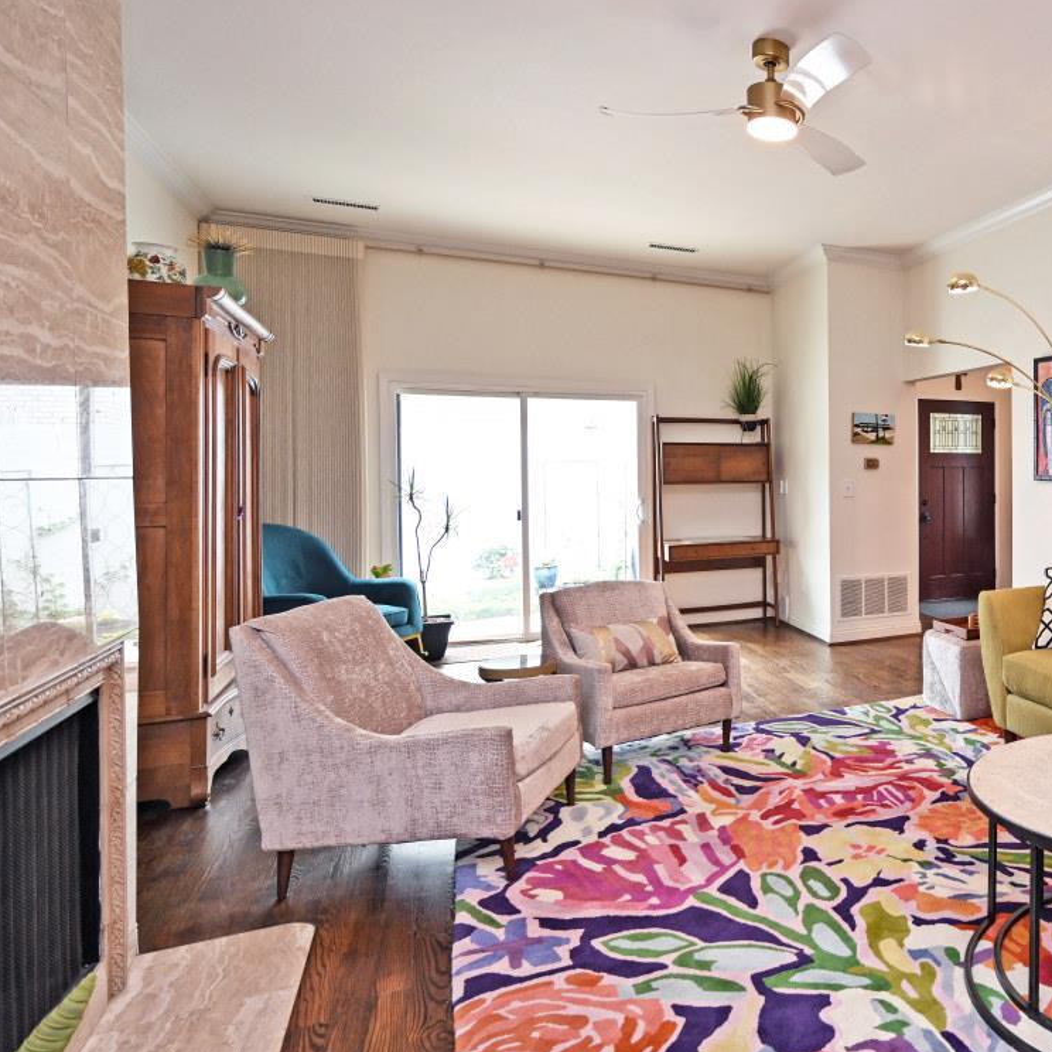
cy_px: 475
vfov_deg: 64.9
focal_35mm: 24
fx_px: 825
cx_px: 943
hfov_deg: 56.3
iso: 400
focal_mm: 14
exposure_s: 1/60
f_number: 4
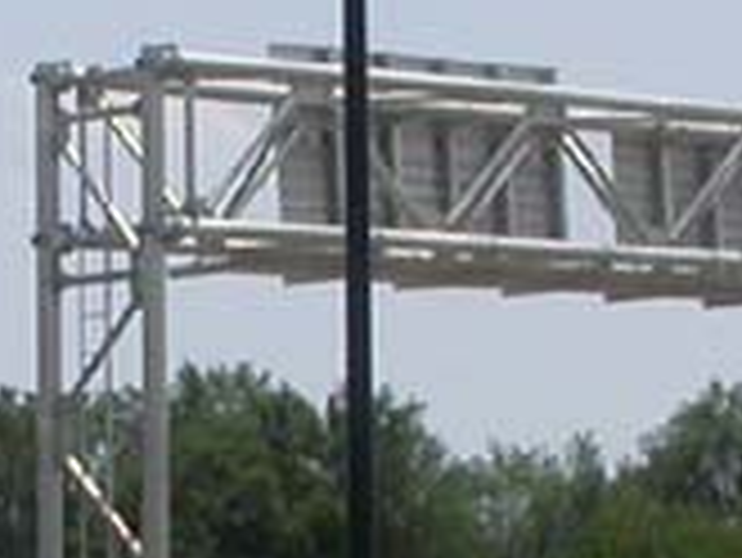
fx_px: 5062
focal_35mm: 236
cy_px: 742
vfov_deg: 6.3
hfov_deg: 8.4
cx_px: 184
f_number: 7.5
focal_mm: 7.85
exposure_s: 1/485
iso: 100
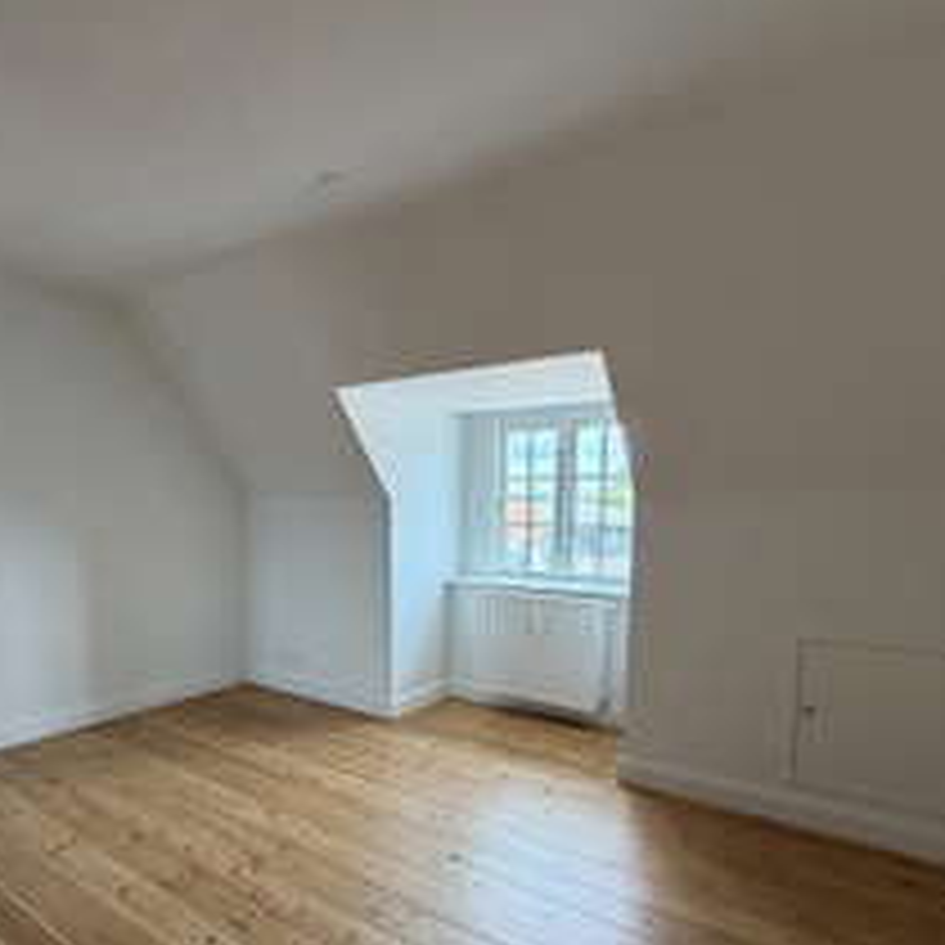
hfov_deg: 68.9
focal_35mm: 22
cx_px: 376
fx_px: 679
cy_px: 580
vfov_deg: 68.7
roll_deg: +0.7
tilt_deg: -6.3
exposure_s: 1/121
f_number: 2.2
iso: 320
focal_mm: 2.22
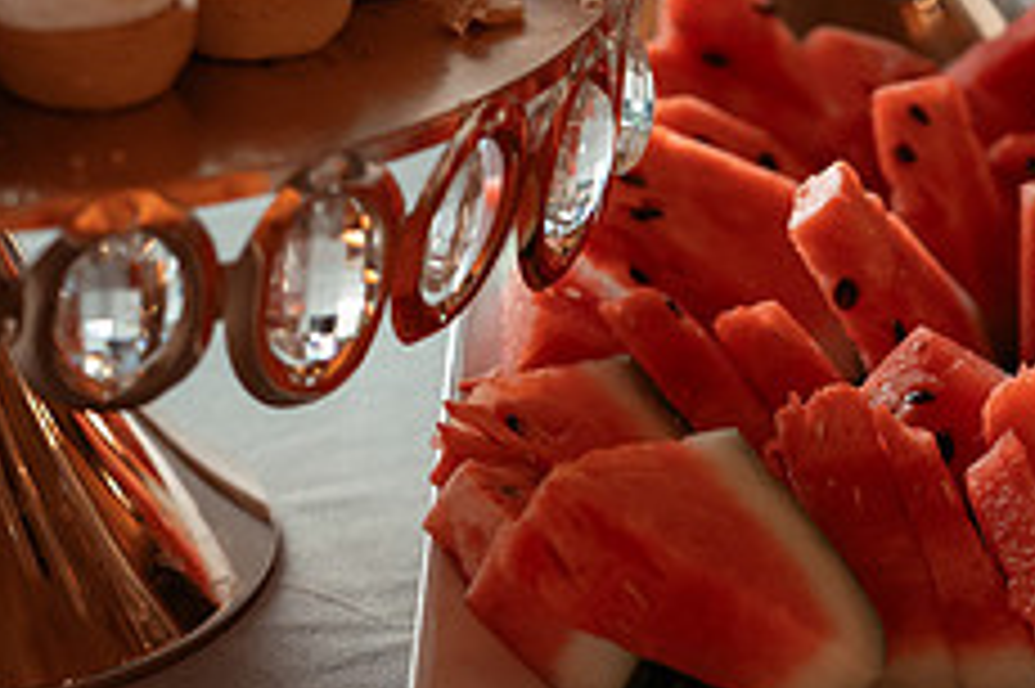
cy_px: 814
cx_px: 1107
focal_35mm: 144
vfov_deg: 9.4
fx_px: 4137
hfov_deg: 14.0
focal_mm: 57
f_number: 2.8
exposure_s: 1/320
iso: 2500
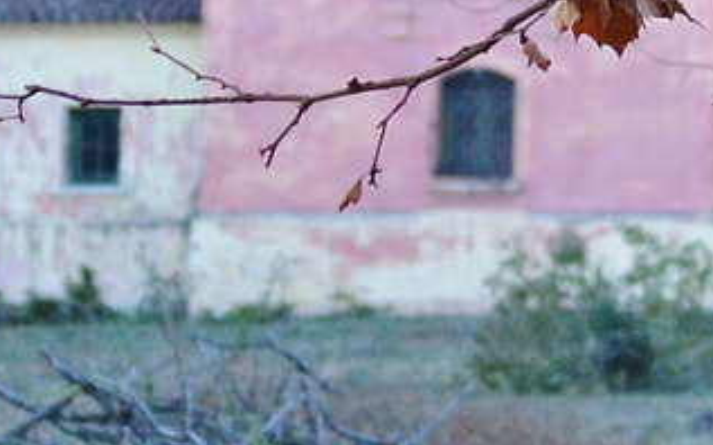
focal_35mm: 556
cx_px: 621
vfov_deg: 2.4
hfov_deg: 3.8
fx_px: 10802
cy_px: -45
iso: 1100
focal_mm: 72
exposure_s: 1/500
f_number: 4.2
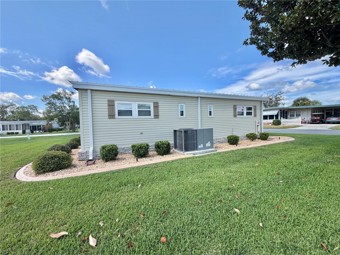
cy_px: 128
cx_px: 170
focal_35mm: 14
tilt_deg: -1.4
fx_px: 138
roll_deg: +1.8
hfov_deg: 102.1
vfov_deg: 85.7
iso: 40
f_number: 2.2
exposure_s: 1/770
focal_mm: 2.22
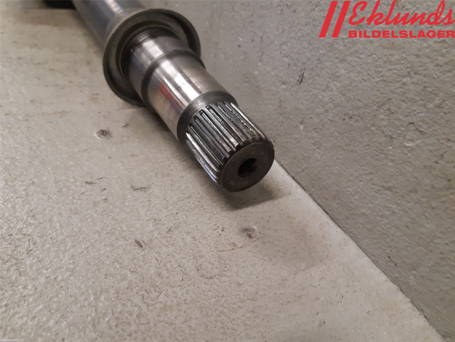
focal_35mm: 26
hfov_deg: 67.3
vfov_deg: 53.1
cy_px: 171
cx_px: 228
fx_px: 342
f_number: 1.7
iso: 200
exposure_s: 1/50
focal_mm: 3.93
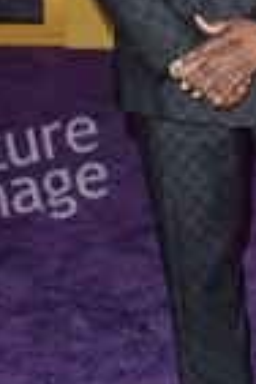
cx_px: 266
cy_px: 46
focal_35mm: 119
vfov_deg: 17.0
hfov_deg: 11.4
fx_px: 1269
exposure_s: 1/250
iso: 320
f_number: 6.3
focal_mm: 42
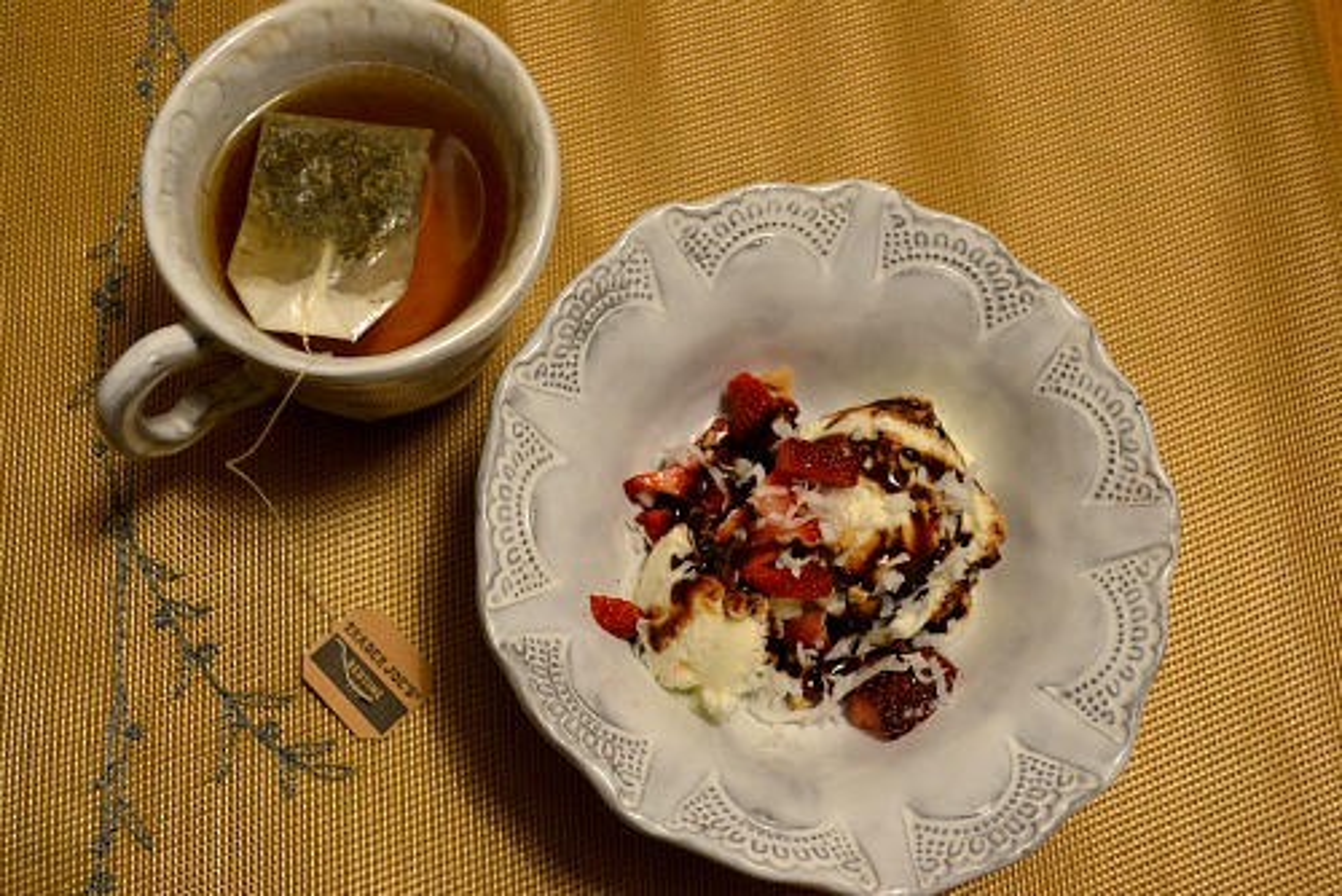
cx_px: 671
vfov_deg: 34.3
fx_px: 1455
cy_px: 448
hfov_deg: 49.5
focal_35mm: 39
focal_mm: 26
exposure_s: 1/15
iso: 1100
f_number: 4.2
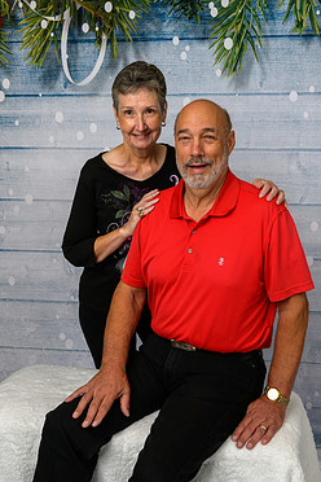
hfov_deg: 29.2
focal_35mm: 46
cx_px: 180
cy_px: 215
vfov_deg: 42.7
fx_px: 615
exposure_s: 1/125
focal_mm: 38
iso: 400
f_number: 10
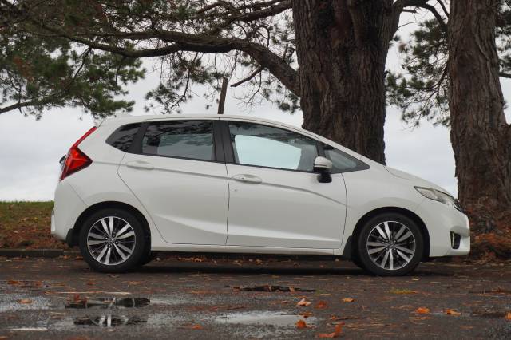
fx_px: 1064
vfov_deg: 18.2
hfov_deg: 27.0
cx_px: 256
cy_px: 170
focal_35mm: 75
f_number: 5.6
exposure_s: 1/90
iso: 125
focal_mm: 50
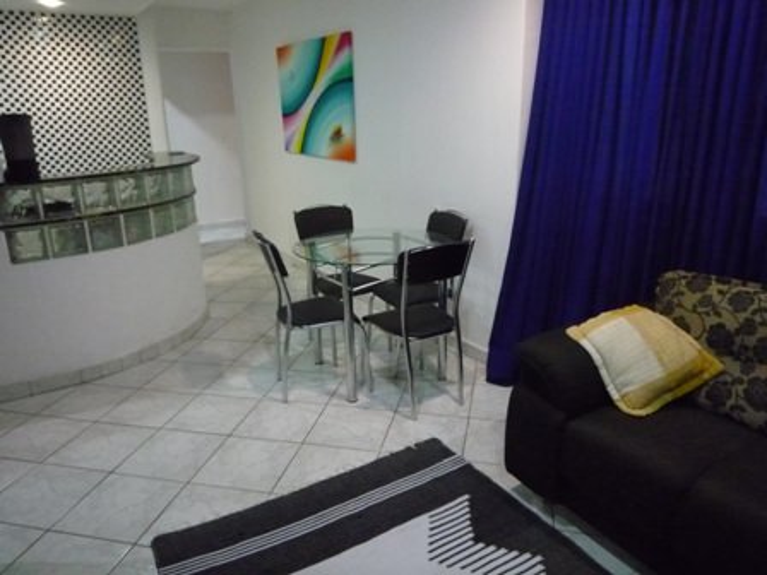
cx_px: 384
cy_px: 288
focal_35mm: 25
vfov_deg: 54.9
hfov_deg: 69.4
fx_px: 554
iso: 800
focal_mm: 4.4
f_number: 2.8
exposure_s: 1/20
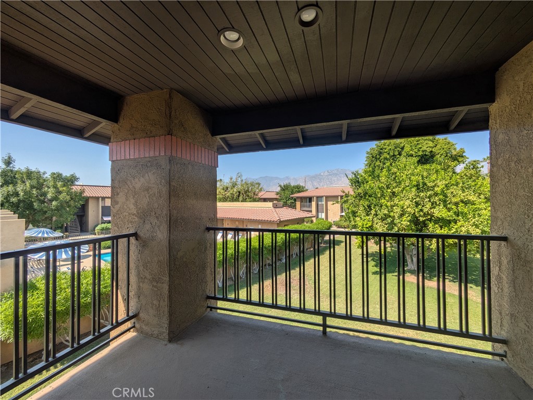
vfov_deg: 85.7
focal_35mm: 14
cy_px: 200
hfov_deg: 102.0
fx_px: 216
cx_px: 266
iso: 48
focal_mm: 1.83
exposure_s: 1/1218
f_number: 2.2
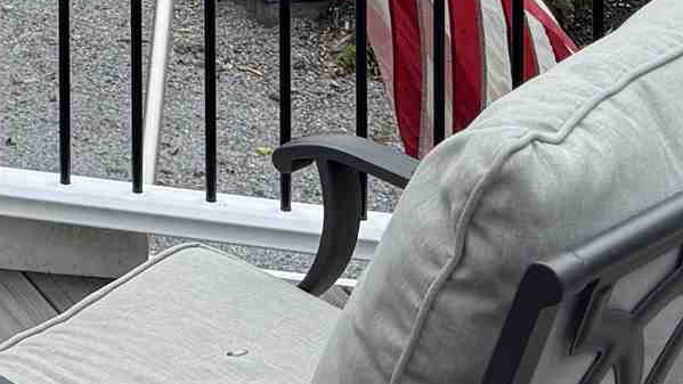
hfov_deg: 15.0
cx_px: -301
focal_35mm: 134
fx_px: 2427
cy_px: -684
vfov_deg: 8.0
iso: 100
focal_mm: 6.76
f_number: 1.78
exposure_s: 1/2445
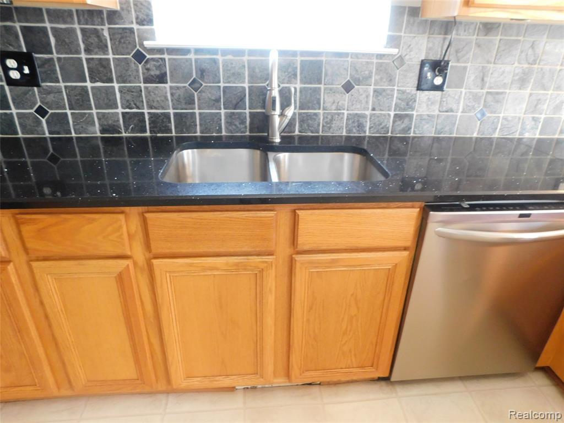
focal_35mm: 23
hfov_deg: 73.9
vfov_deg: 58.9
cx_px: 282
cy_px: 212
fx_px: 375
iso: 400
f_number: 3
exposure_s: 1/15
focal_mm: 4
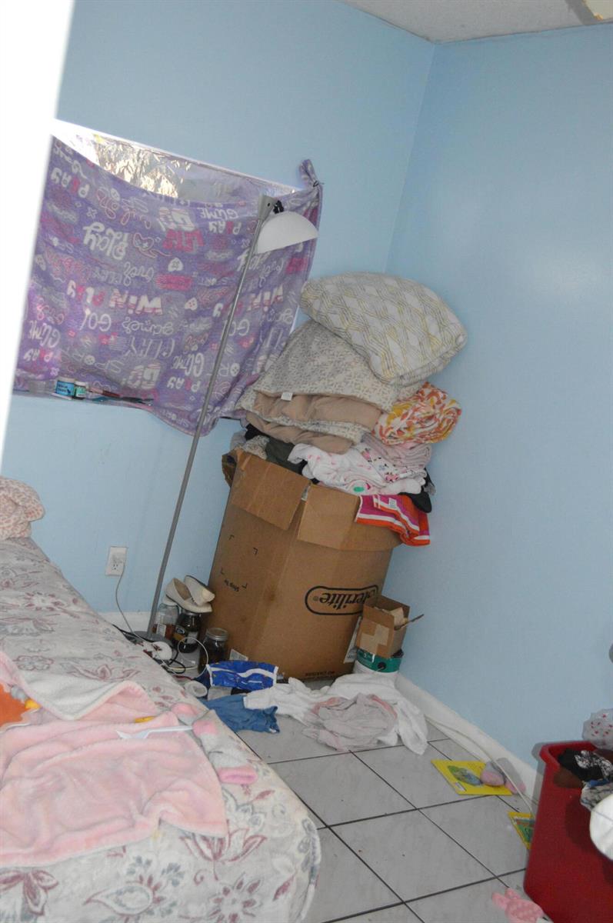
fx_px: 922
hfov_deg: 36.8
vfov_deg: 53.2
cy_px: 462
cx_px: 306
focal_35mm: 36
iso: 3200
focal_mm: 24
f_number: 4
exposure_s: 1/60
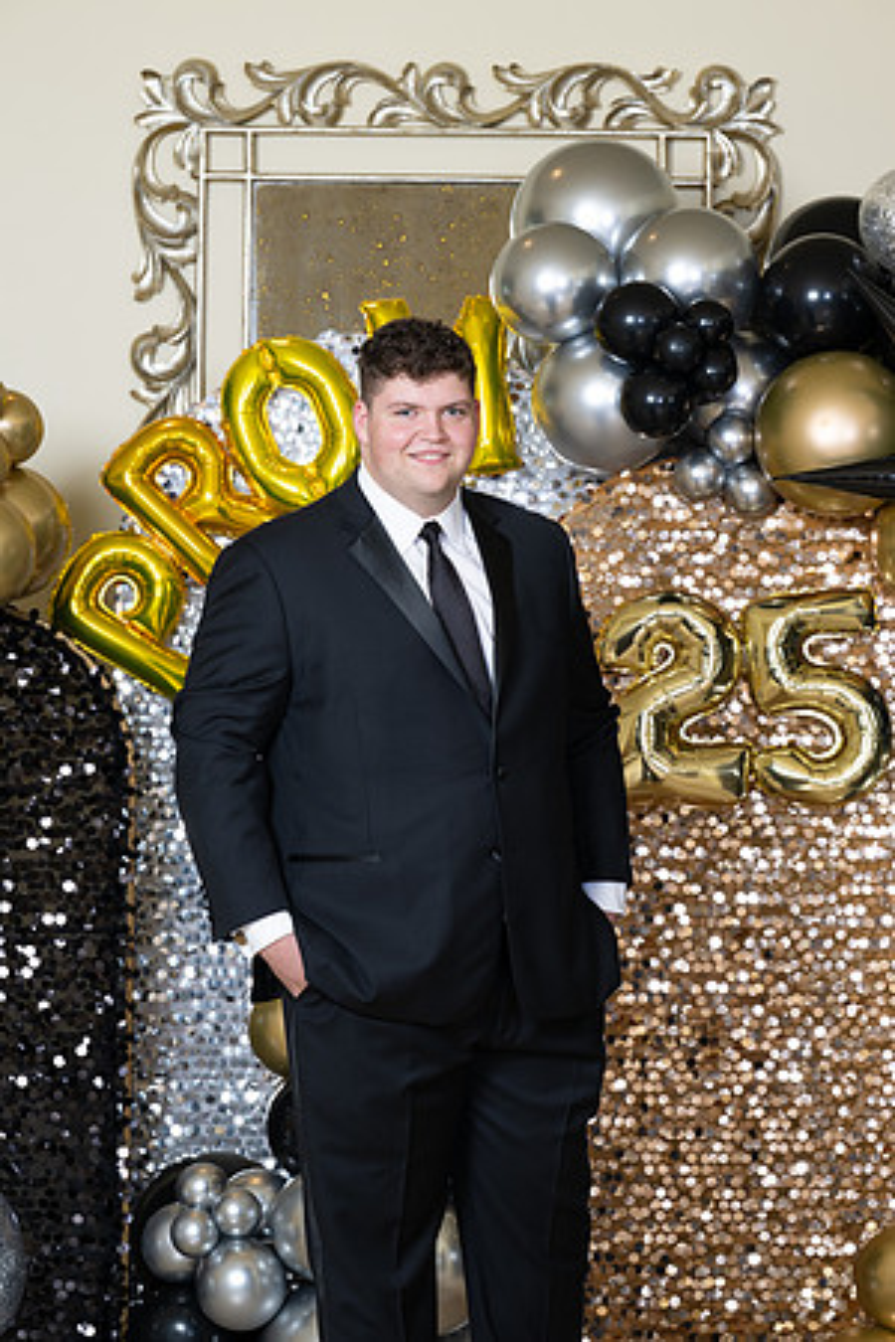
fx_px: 5034
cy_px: 671
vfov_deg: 15.2
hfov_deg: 10.2
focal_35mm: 135
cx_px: 448
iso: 320
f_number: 8
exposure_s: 1/100
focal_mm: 135
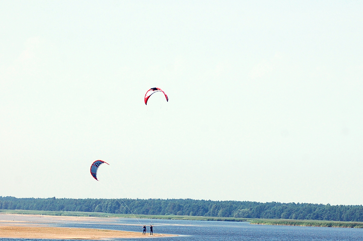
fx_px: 2306
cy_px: 183
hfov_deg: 9.0
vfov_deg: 6.0
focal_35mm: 229
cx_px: 286
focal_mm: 85
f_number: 6.3
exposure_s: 1/640
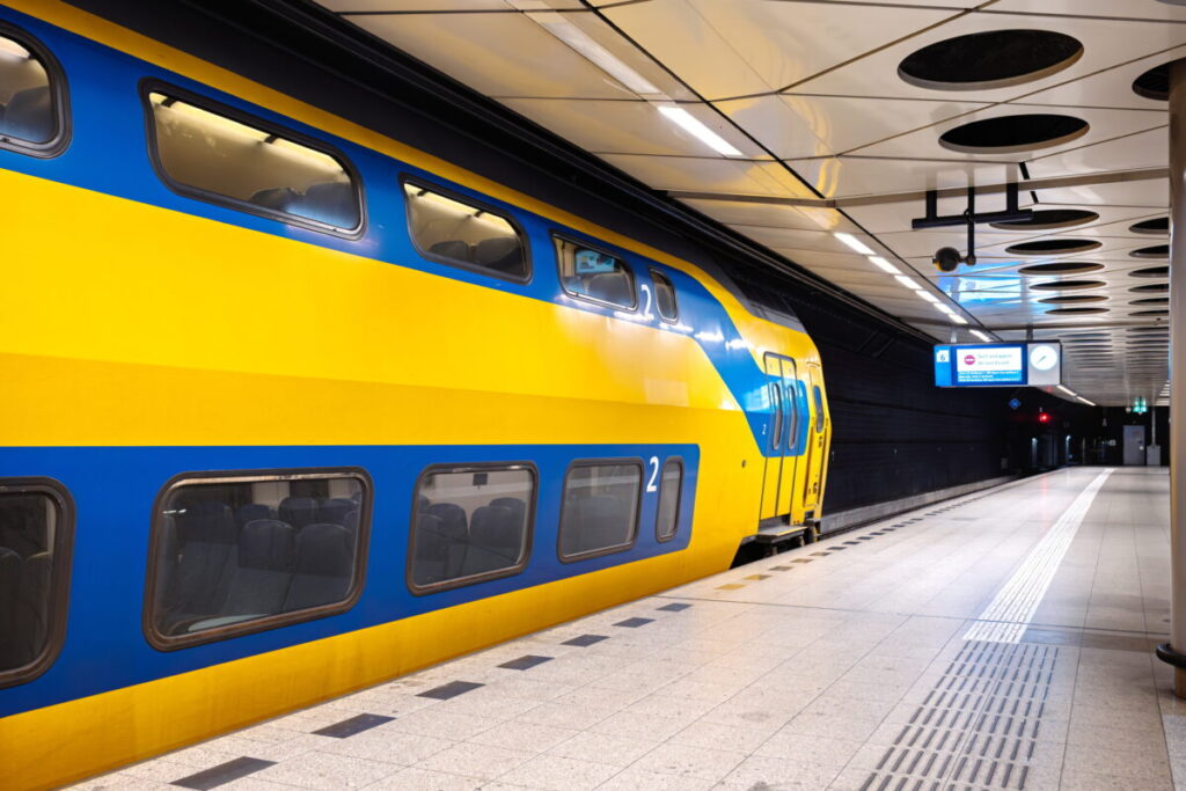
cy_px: 396
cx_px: 593
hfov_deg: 60.3
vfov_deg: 42.3
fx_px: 1021
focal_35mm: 31
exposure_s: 1/60
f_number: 6.3
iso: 3200
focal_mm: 31
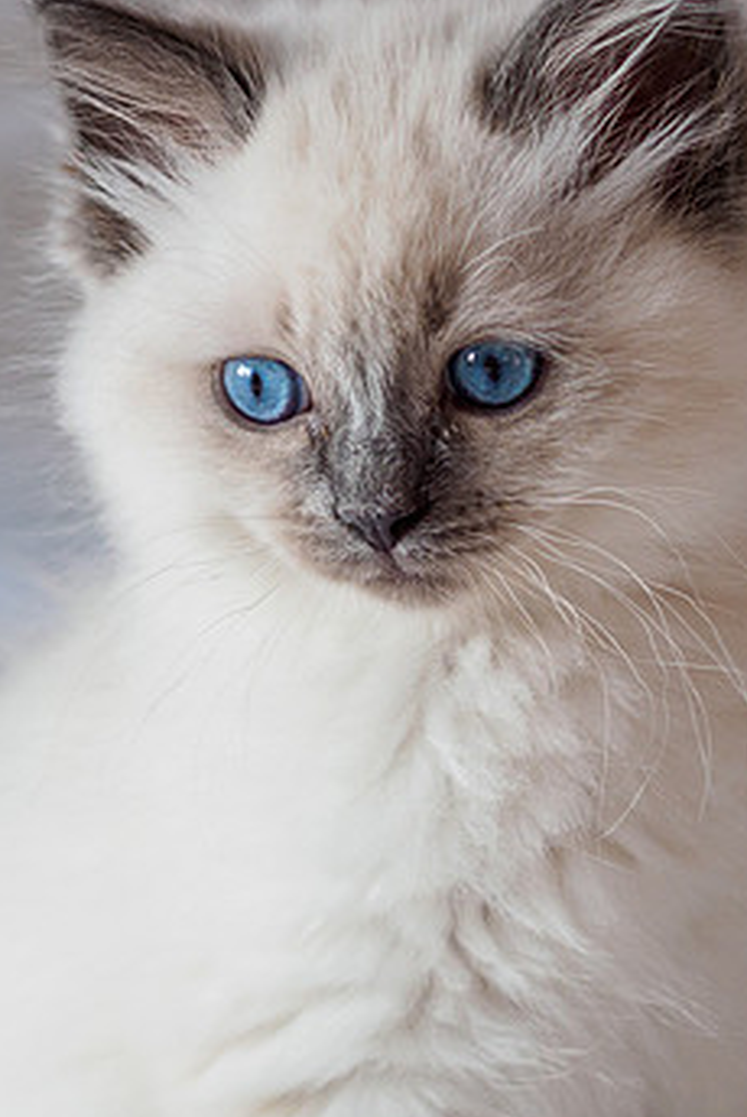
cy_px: 414
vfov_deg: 10.3
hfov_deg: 6.9
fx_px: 6181
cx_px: 451
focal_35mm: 199
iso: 250
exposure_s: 1/160
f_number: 2.2
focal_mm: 45
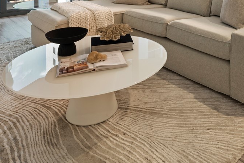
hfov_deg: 48.7
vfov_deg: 29.6
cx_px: 183
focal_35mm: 38
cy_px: -37
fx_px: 257
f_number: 9
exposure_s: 6
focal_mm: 10
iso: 100
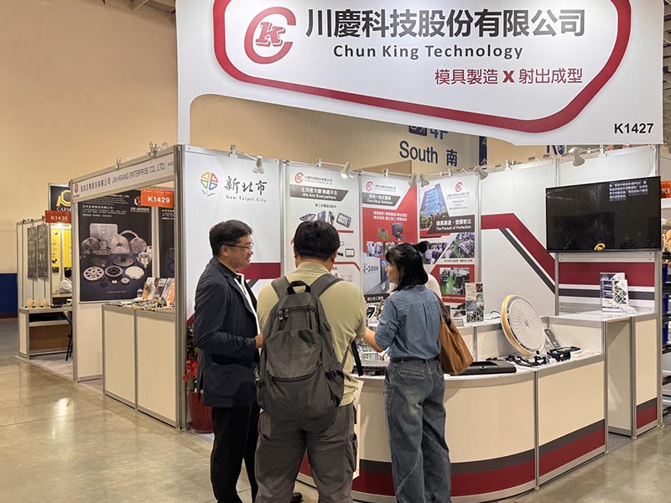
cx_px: 417
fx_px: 582
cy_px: 264
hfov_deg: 59.2
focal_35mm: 30
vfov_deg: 46.8
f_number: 1.78
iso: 80
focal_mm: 6.76
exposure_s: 1/120
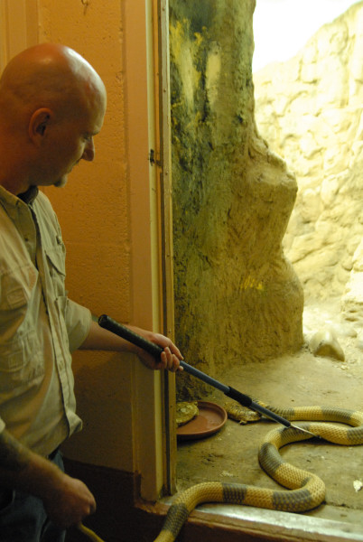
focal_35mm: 42
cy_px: 271
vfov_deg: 46.3
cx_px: 182
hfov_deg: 32.0
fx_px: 633
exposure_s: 1/45
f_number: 3.5
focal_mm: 28
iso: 1600
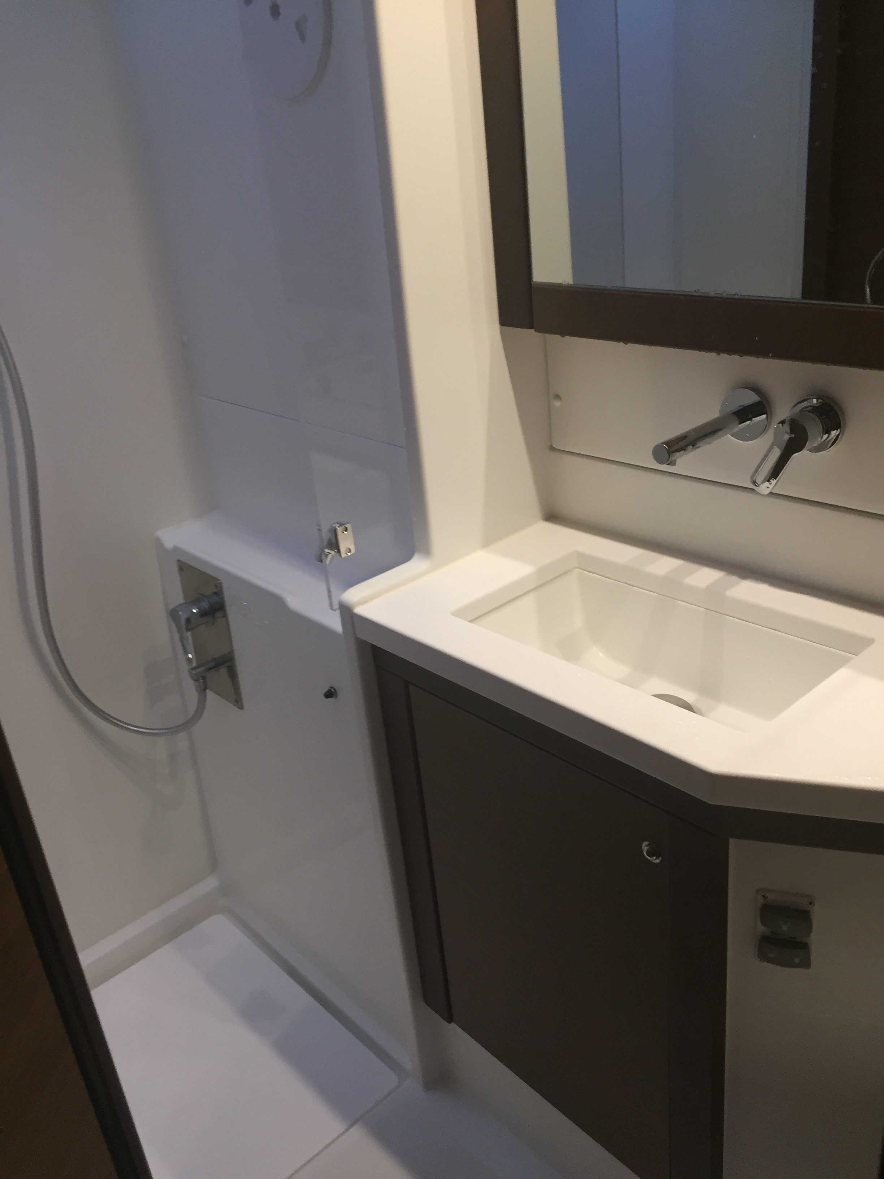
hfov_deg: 48.2
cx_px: 442
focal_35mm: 29
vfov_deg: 61.7
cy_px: 590
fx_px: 987
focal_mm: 4.15
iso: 100
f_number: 2.2
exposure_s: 1/33
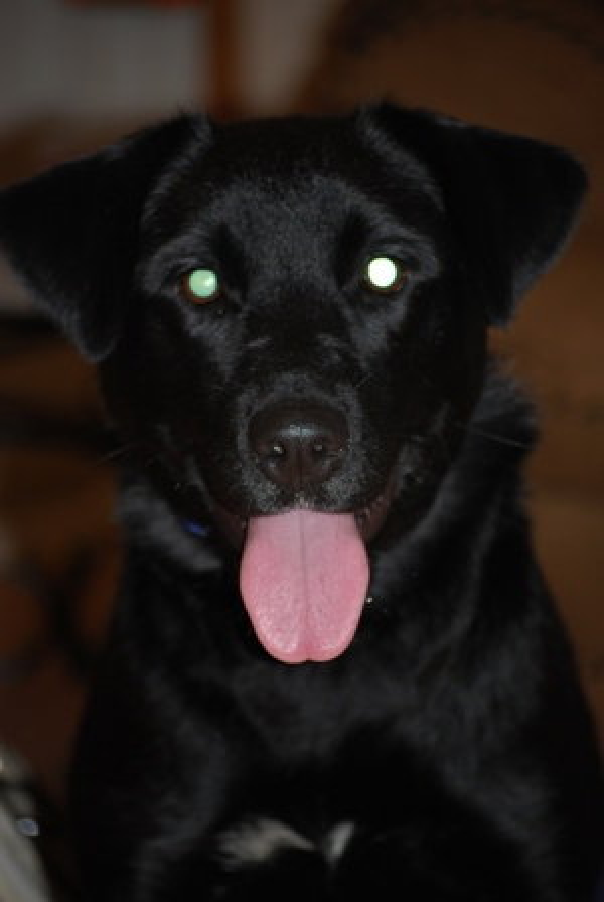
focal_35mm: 147
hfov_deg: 9.4
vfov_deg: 13.9
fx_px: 3688
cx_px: 302
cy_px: 451
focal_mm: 98
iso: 200
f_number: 4.5
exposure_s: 1/60
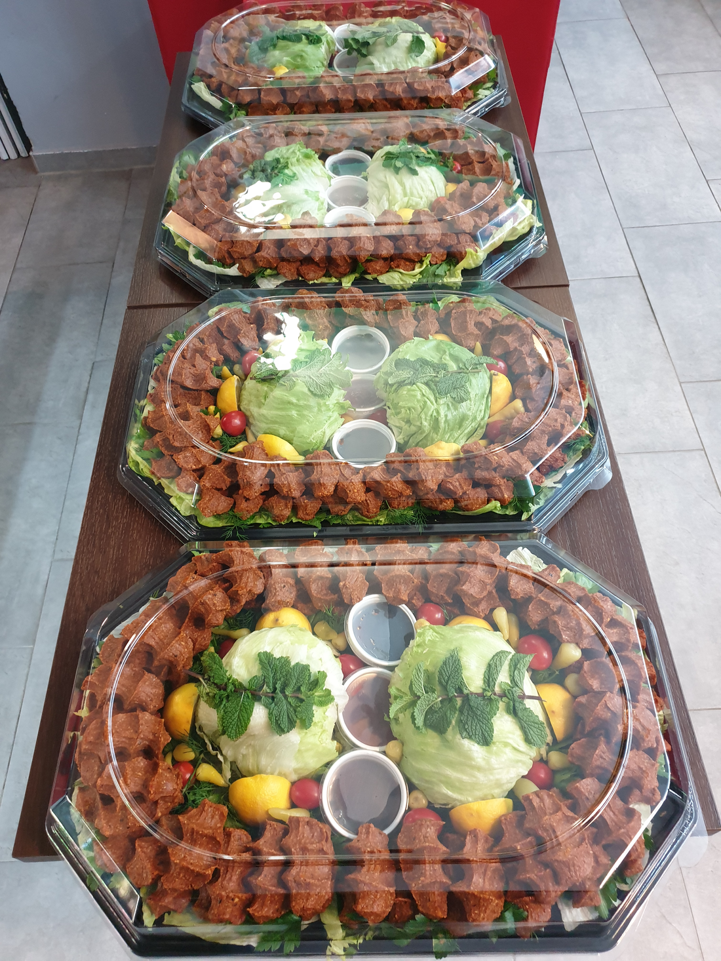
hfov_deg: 53.1
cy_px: 480
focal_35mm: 26
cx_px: 360
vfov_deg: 67.3
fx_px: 722
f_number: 1.5
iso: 250
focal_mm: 4.3
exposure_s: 1/33
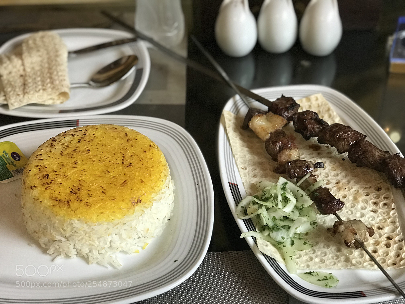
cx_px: 202
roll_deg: -1.2
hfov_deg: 33.8
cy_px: 152
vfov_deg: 25.7
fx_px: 667
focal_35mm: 57
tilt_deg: -40.0
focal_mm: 6.6
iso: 320
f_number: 2.8
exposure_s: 1/50
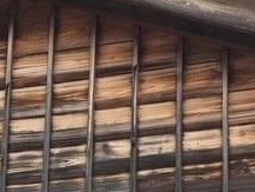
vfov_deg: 10.0
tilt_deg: +18.3
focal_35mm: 137
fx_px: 1010
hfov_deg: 14.4
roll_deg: -2.2
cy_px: 393
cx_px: 125
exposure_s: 1/408
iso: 32
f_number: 2.2
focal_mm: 4.15
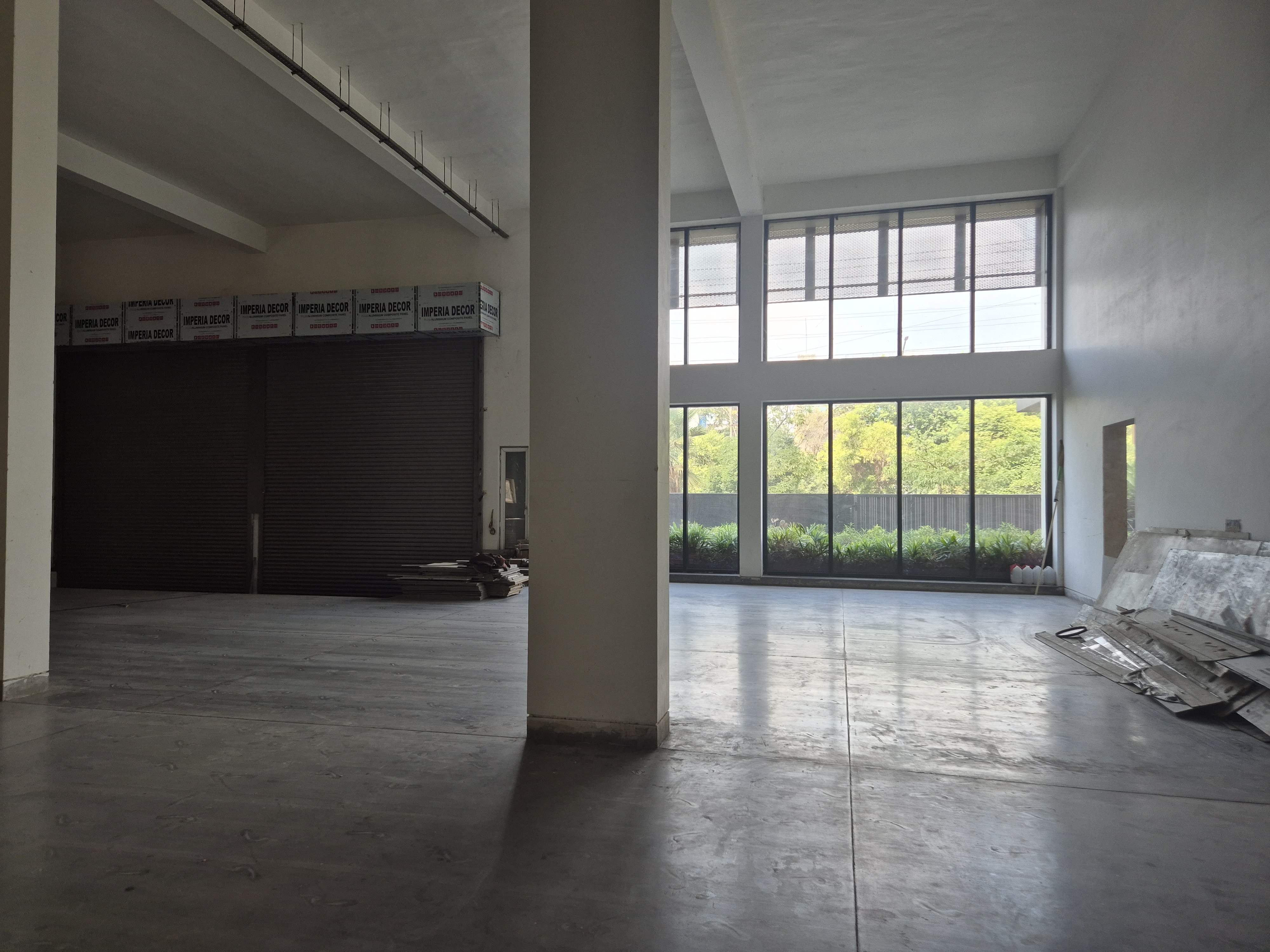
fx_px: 844
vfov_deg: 58.9
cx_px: 635
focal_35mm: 23
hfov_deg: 73.9
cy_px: 476
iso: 64
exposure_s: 1/180
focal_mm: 5.4
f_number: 1.8
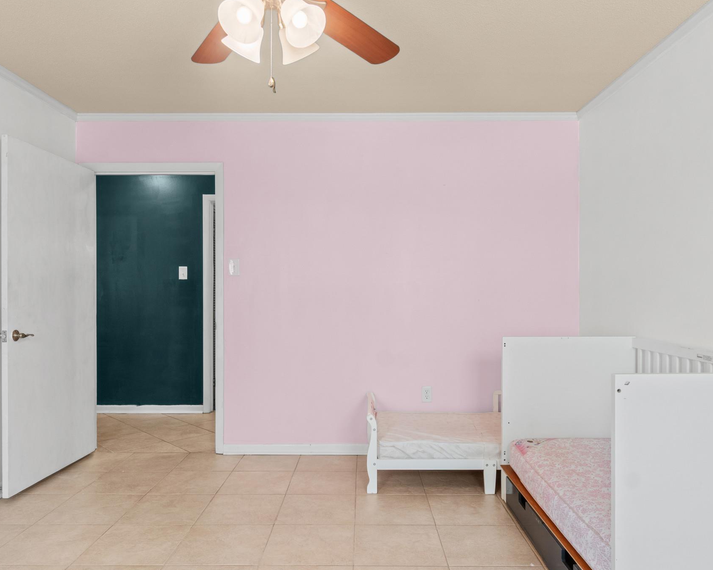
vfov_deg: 56.8
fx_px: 528
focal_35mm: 25
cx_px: 366
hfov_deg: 68.1
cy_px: 292
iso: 250
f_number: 9
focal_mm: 12
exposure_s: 1/1.25
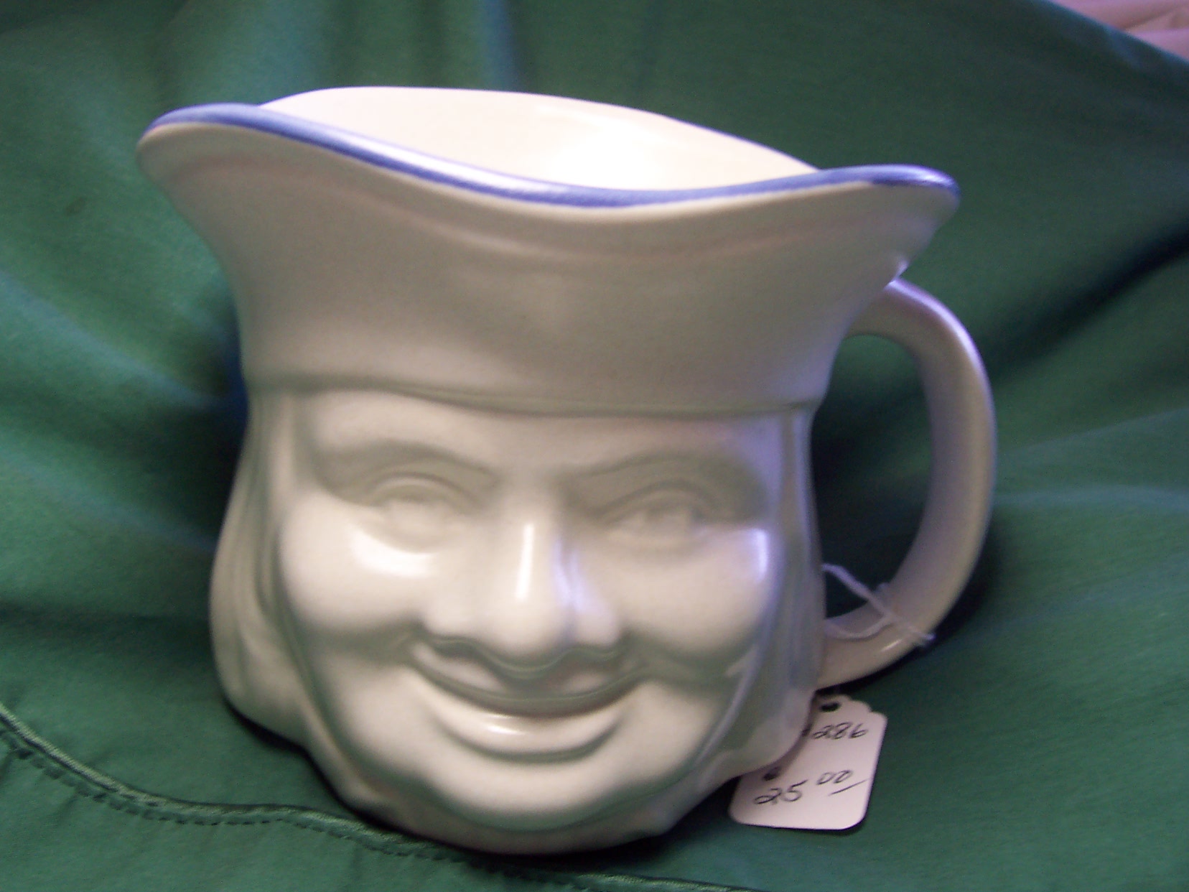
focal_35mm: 37
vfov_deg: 38.7
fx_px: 1271
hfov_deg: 50.1
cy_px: 446
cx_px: 594
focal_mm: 5.6
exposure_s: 1/30
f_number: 2.8
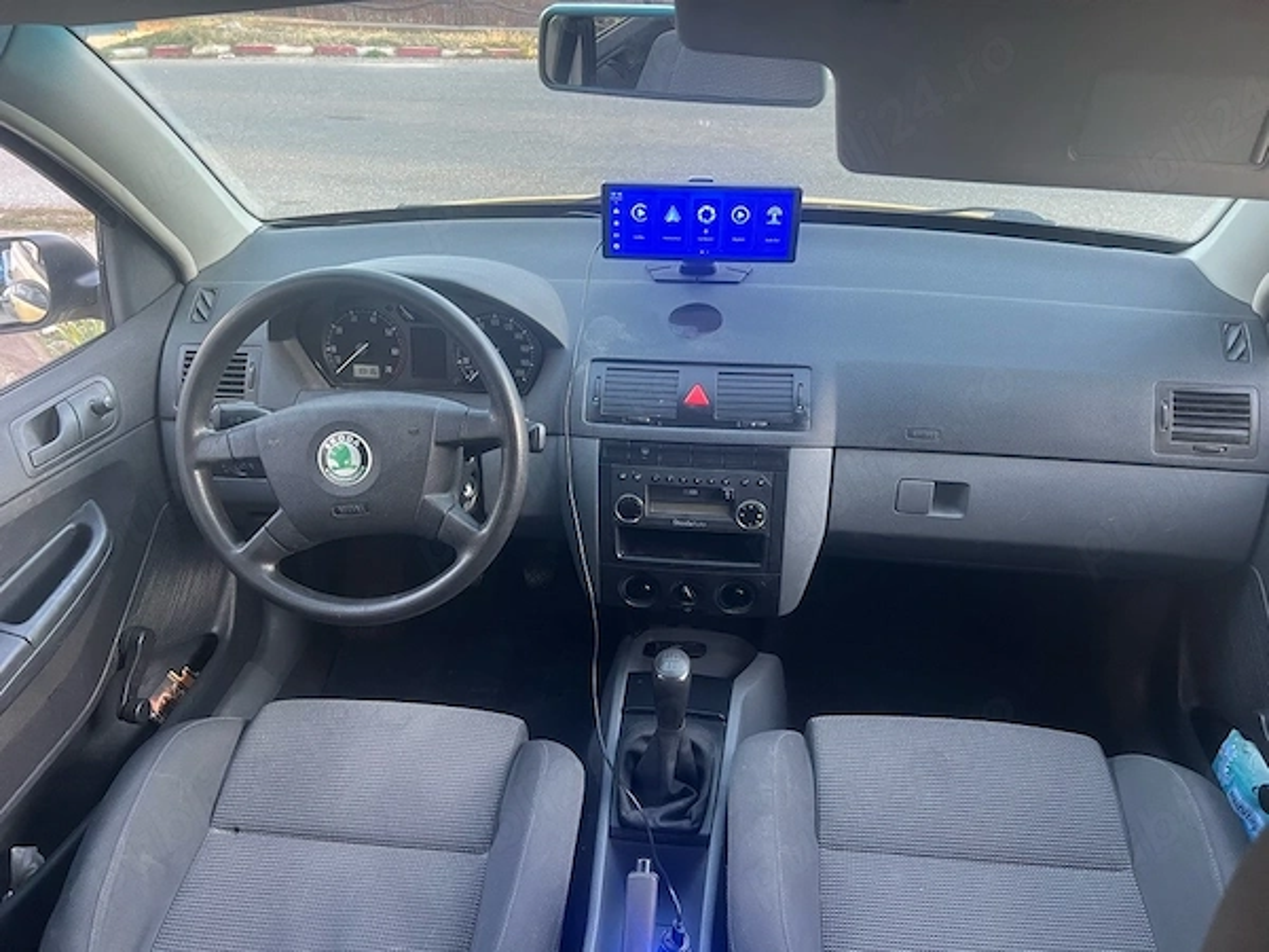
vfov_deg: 53.1
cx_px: 634
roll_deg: -1.3
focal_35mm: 26
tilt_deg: -30.9
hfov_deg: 67.3
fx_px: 953
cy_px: 476
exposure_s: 1/66
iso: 125
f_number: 1.5
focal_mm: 5.7
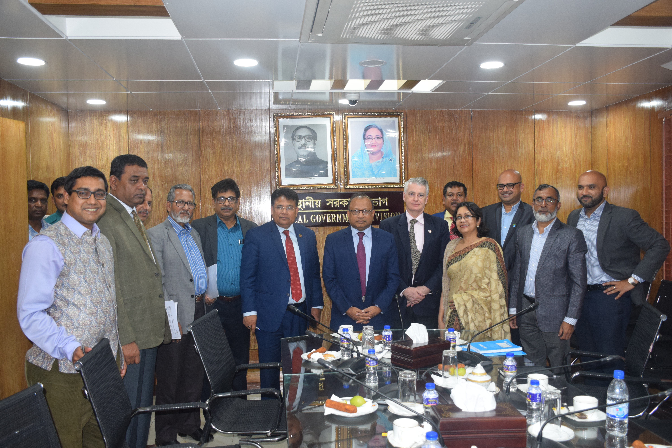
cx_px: 336
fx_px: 560
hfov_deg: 61.9
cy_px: 224
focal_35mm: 30
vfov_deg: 43.6
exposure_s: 1/100
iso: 800
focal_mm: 20
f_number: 5
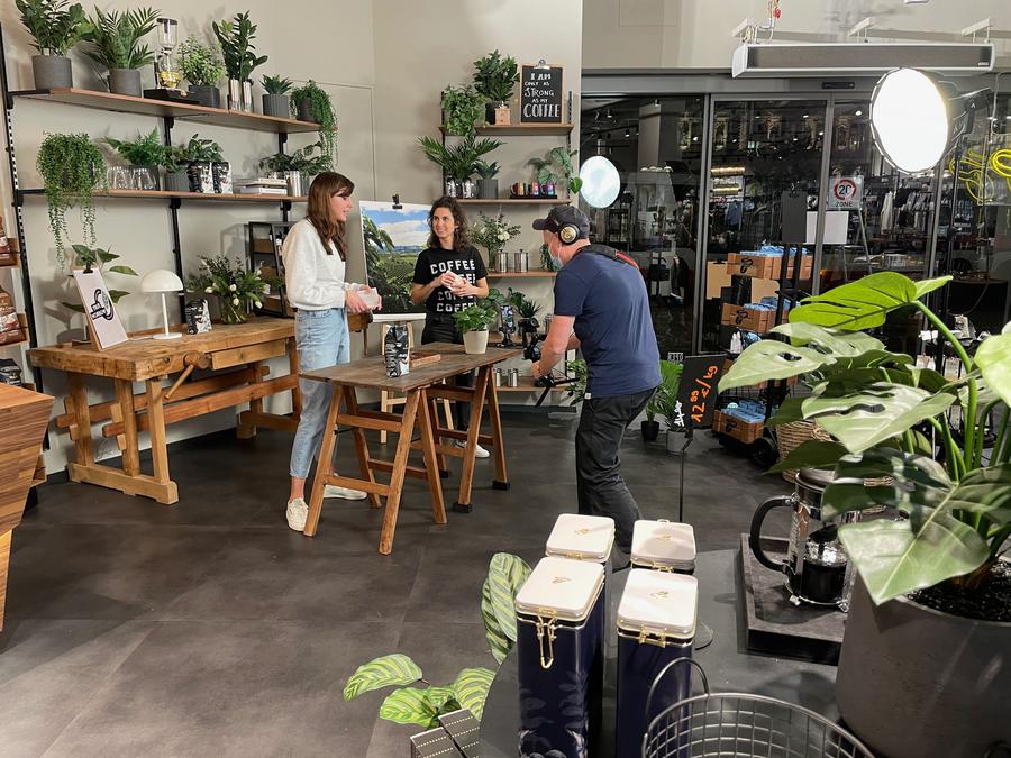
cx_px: 506
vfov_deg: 53.1
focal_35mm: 26
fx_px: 759
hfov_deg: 67.3
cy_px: 379
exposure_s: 1/50
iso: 125
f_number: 1.6
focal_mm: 4.2
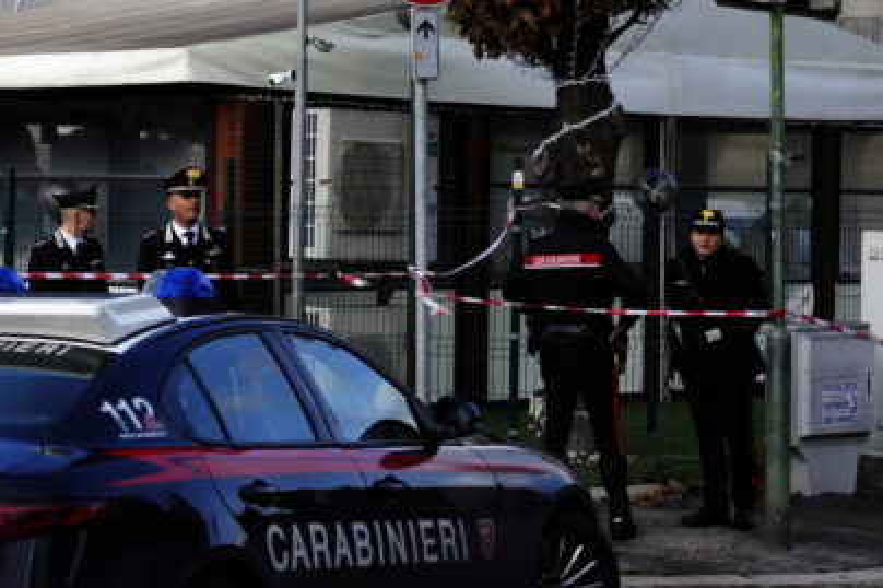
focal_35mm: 109
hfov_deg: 18.2
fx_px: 2672
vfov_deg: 12.5
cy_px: 152
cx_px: -52
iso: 5000
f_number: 4
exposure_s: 1/8000
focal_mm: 43
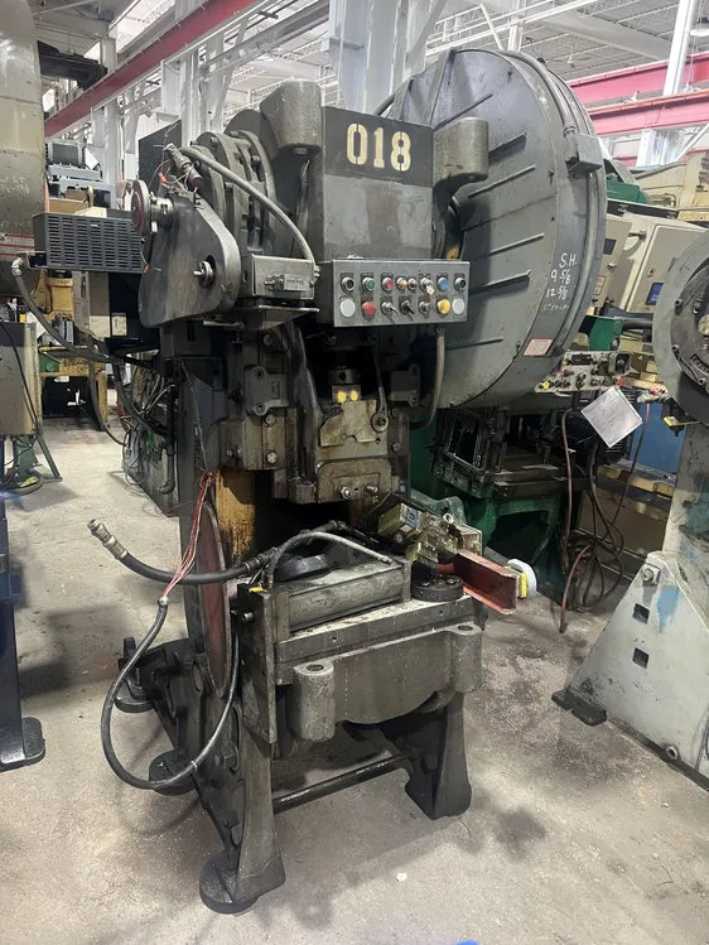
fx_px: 710
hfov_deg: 53.1
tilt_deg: -17.2
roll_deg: -3.7
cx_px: 354
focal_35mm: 26
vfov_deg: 67.3
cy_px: 472
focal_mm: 5.7
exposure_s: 1/60
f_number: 1.5
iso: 200
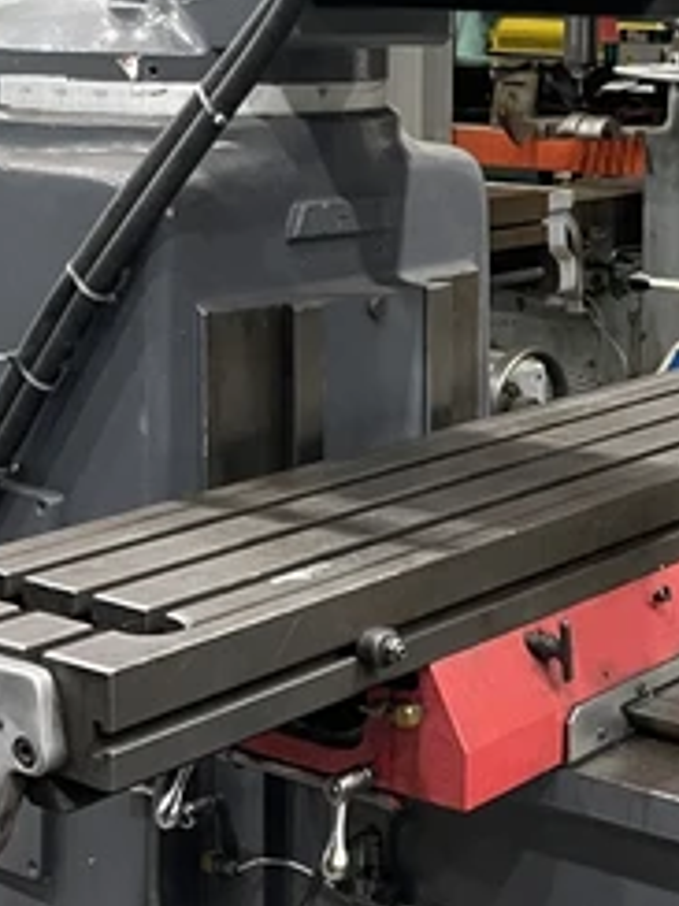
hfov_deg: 18.7
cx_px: 662
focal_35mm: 77
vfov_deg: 25.2
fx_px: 2014
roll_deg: -1.4
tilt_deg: -8.6
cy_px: 278
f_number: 1.6
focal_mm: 5.1
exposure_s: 1/60
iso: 500
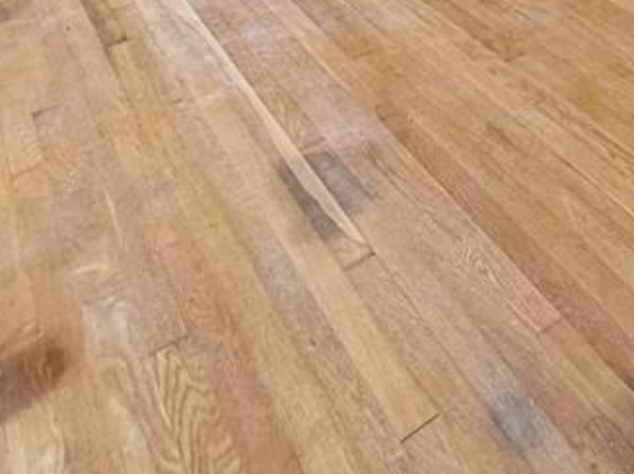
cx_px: 578
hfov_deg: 39.7
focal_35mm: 44
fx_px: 805
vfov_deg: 24.4
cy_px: -262
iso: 200
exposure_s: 1/121
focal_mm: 2.22
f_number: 2.2
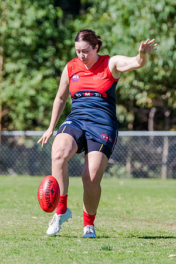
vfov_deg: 2.4
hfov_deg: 1.6
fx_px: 6305
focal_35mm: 860
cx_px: 95
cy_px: 134
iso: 800
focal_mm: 420
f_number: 7.1
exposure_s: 1/1600
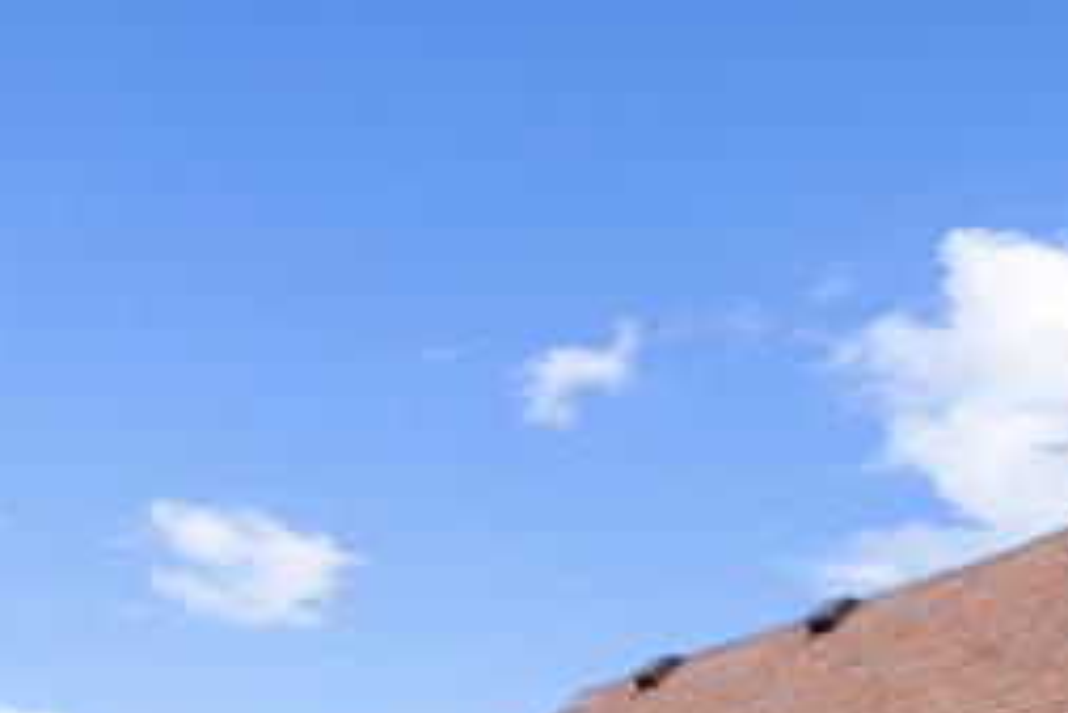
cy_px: 1329
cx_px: 1064
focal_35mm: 89
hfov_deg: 22.0
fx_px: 2642
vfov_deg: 13.6
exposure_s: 1/1600
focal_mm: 8.38
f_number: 2.8
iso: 110
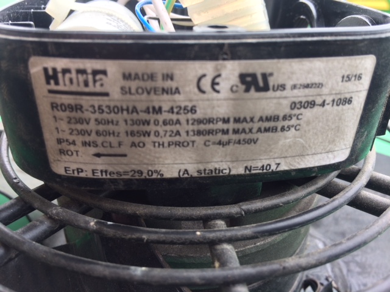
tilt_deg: -27.5
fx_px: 327
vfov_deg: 48.2
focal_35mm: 29
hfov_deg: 61.7
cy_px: 146
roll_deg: -2.6
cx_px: 195
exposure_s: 1/205
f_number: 2.2
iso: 32
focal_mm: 4.15
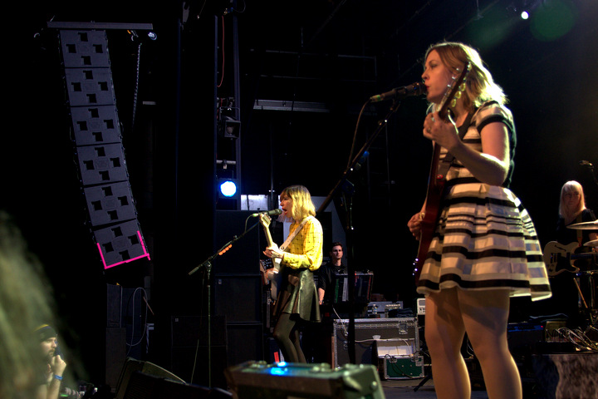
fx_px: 498
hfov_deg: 61.9
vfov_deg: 43.6
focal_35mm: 30
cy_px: 200
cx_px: 299
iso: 1100
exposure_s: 1/80
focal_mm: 20
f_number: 2.8
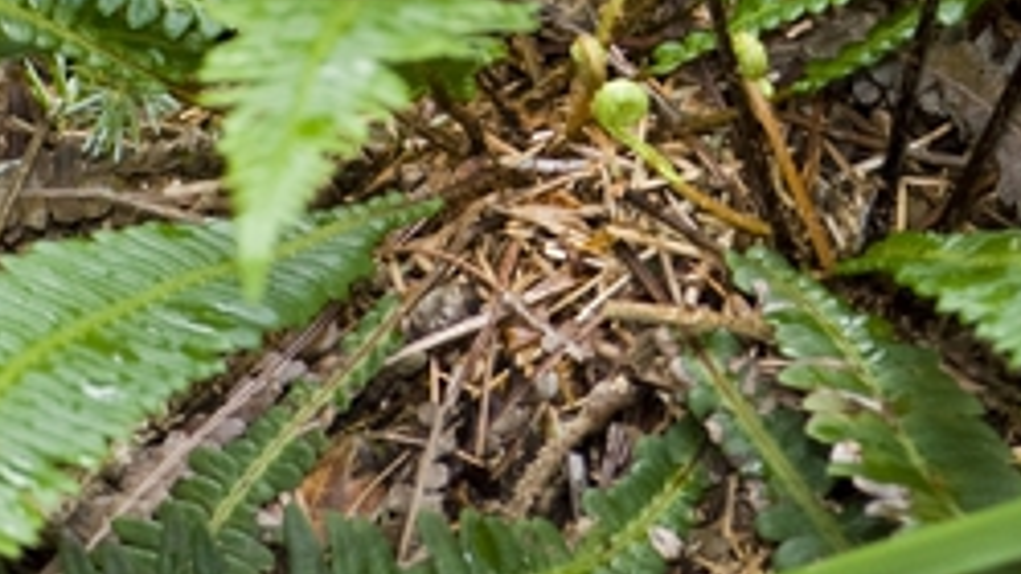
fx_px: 18358
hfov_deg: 3.2
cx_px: 590
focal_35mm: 678
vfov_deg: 1.8
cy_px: -355
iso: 320
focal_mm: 105
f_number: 6.3
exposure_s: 1/60
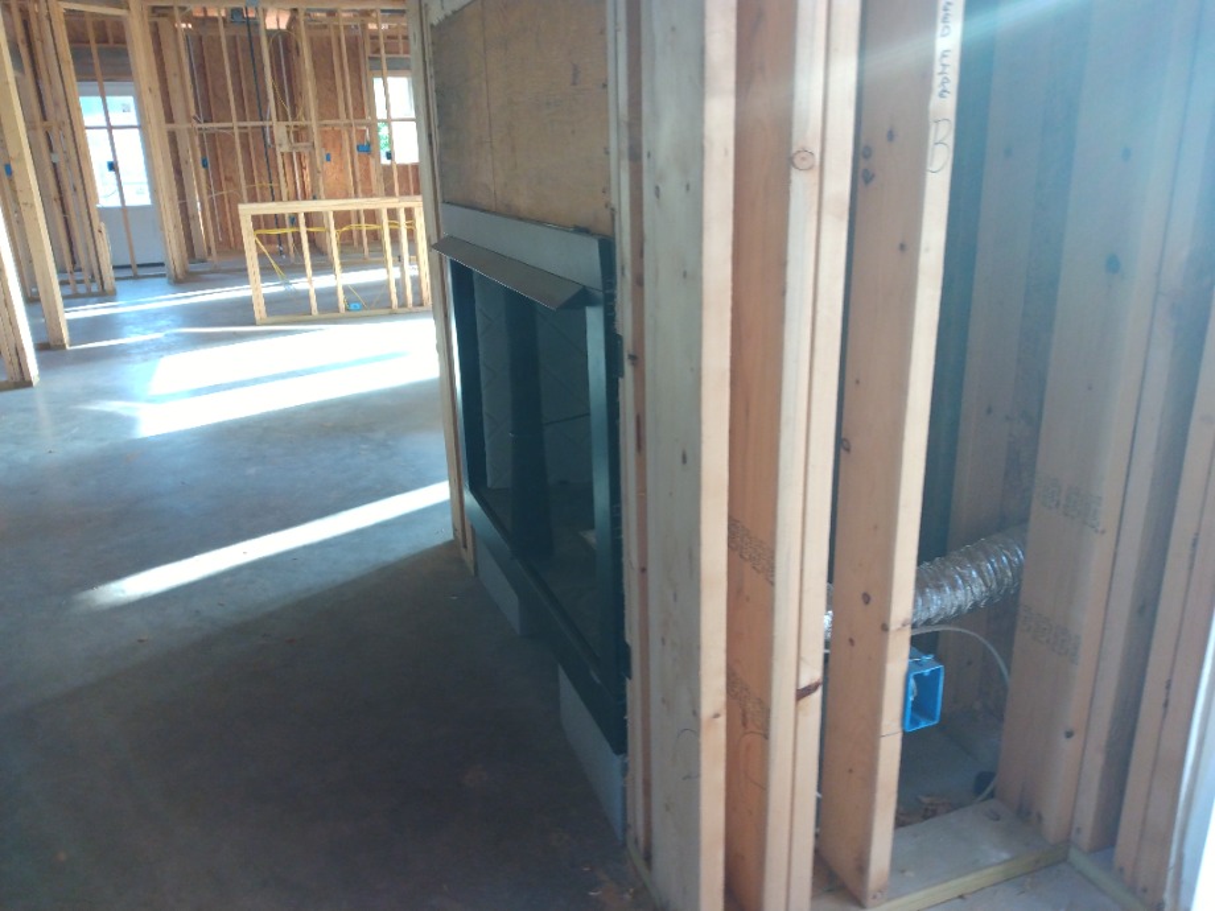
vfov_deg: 66.0
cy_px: 456
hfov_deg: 81.7
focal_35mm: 20
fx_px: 702
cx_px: 608
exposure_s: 1/30
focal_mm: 3.54
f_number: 2
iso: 250
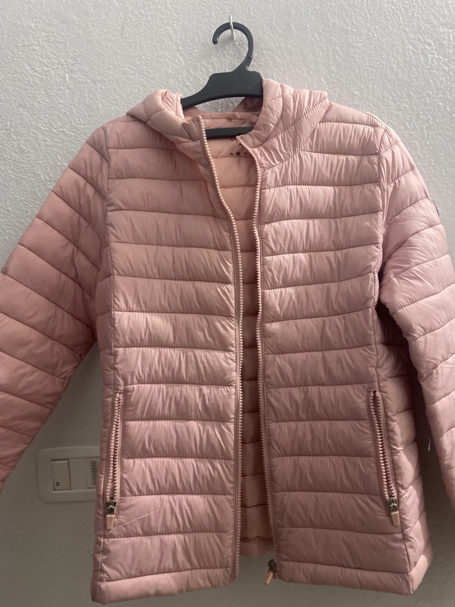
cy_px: 304
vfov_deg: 67.3
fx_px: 456
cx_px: 228
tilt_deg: -0.1
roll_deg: +4.0
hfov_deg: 53.1
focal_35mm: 26
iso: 400
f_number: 1.8
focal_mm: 4.25
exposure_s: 1/33
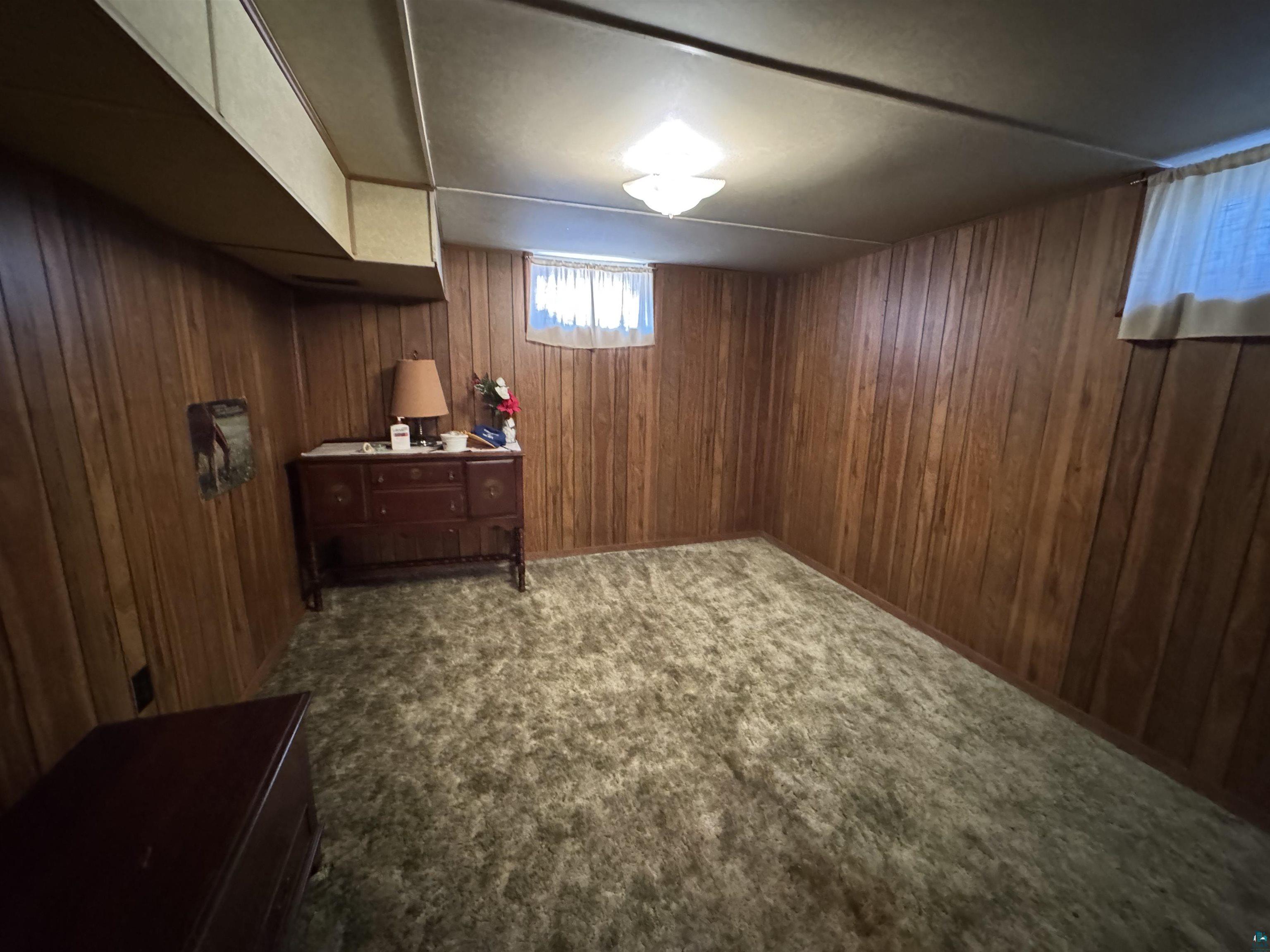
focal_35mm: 14
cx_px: 635
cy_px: 476
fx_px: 514
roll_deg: -2.3
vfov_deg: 85.7
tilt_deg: -10.4
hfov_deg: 102.1
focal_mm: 2.22
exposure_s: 1/30
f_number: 2.2
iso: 1250
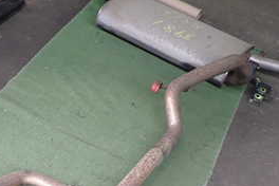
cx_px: 32
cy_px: 168
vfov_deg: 18.9
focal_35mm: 71
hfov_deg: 27.5
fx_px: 550
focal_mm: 5.4
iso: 200
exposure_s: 1/60
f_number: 2.3
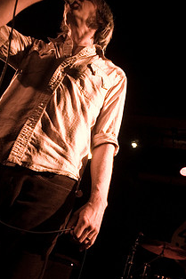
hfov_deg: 31.1
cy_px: 171
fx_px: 334
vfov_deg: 45.2
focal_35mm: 43
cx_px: 113
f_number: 3.2
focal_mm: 20
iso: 800
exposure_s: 1/125
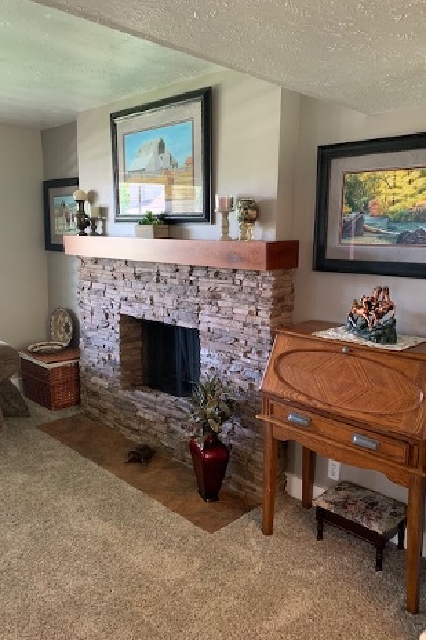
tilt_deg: -9.1
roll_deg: +0.0
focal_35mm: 28
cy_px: 317
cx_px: 223
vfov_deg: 65.5
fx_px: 497
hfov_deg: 46.4
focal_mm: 4.25
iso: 400
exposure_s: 1/40
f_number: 1.8
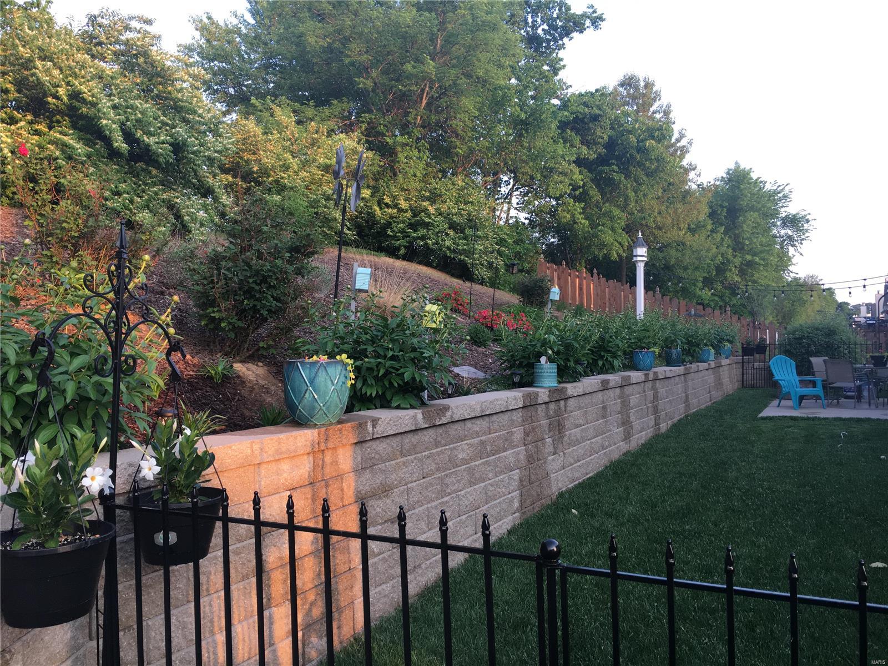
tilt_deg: +1.2
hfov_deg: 61.7
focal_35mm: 29
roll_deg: +1.5
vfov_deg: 48.2
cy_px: 333
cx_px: 444
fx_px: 744
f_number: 2.2
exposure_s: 1/120
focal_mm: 4.15
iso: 40
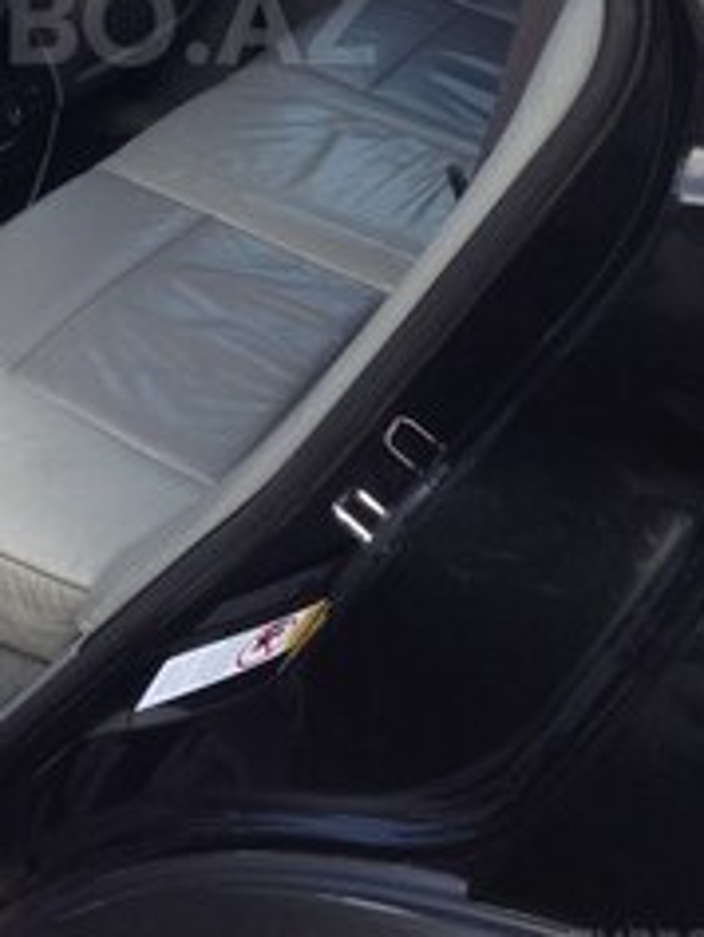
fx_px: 1869
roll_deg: +0.7
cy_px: 20
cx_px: 71
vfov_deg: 26.8
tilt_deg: -15.3
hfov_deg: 20.9
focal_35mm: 69
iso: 50
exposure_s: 1/148
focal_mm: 4.12
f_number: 2.4
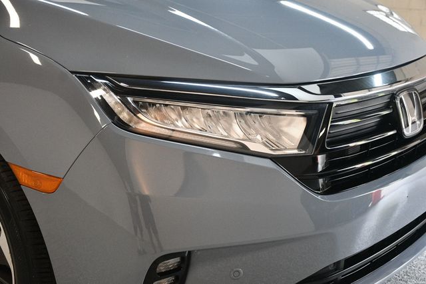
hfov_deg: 38.9
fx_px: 603
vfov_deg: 26.5
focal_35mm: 51
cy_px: 142
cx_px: 213
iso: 2000
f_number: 4.2
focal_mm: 34
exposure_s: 1/125
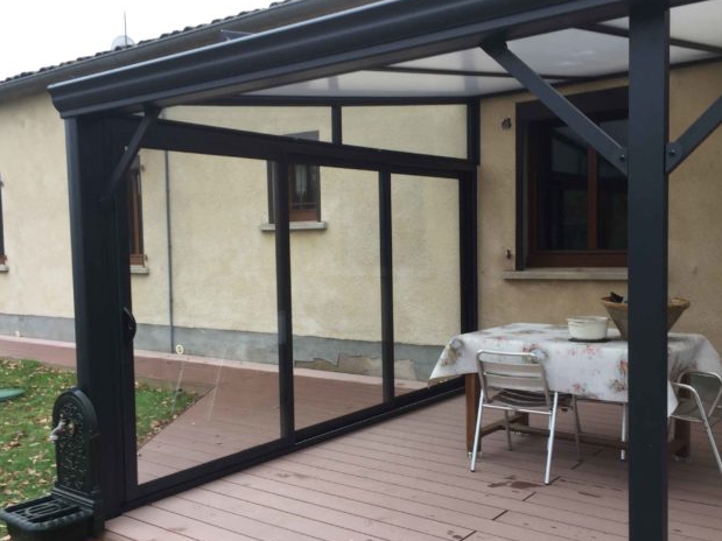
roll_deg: +0.9
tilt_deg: -2.1
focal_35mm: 36
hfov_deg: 51.4
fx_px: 751
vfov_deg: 39.6
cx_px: 363
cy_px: 284
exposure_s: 1/100
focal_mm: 4.15
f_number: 2.2
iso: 32
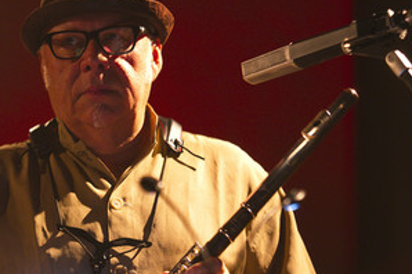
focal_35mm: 118
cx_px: 107
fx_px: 1349
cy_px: 134
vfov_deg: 11.6
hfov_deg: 17.3
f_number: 2.8
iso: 3200
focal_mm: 78
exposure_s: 1/80
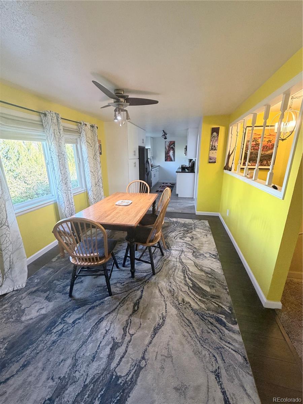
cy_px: 202
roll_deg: +0.7
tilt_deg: -16.8
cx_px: 152
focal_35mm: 14
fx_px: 163
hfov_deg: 85.7
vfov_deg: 102.1
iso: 250
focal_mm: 2.22
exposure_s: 1/60
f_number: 2.2
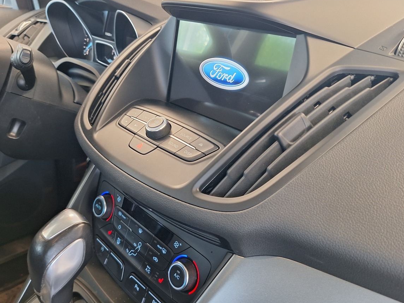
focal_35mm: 29
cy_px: 146
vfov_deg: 48.2
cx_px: 192
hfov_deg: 61.6
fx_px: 339
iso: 200
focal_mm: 5.54
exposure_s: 1/33
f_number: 1.8
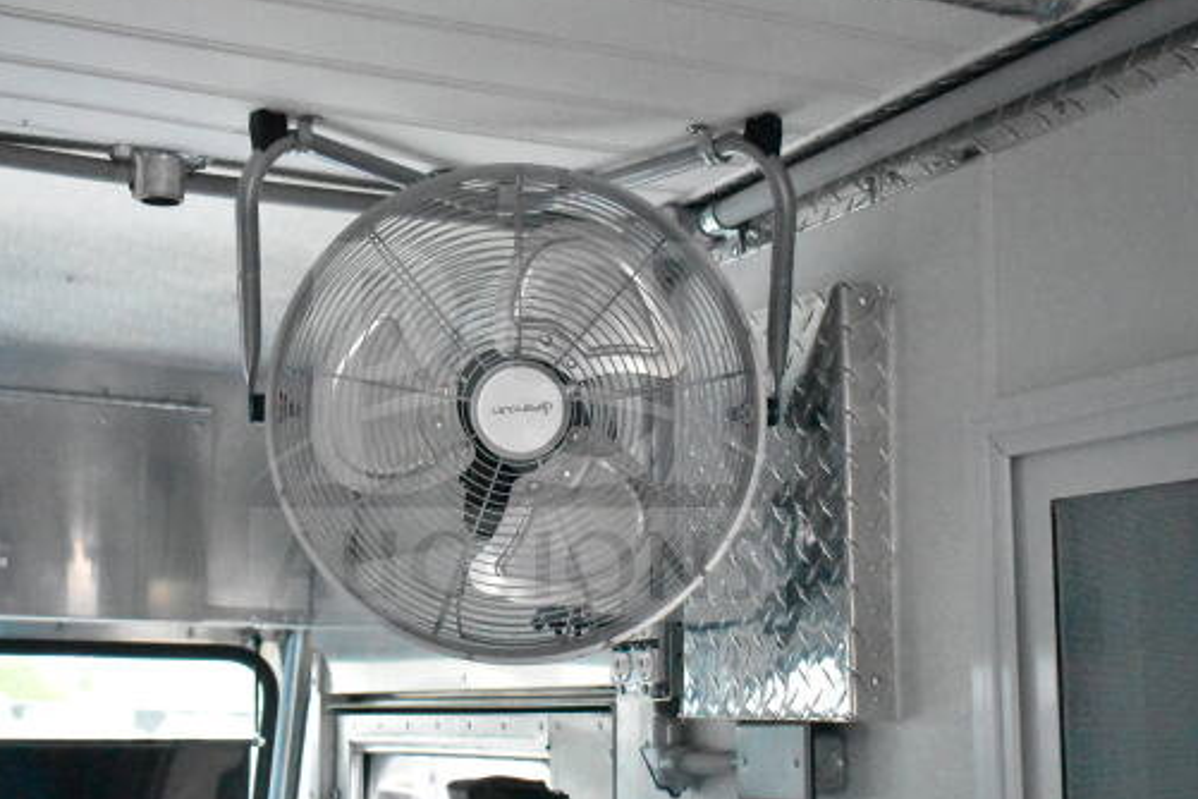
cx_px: 517
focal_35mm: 57
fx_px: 1884
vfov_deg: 23.9
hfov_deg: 35.2
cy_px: 432
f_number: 4.2
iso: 22800
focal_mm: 31
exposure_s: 1/4000
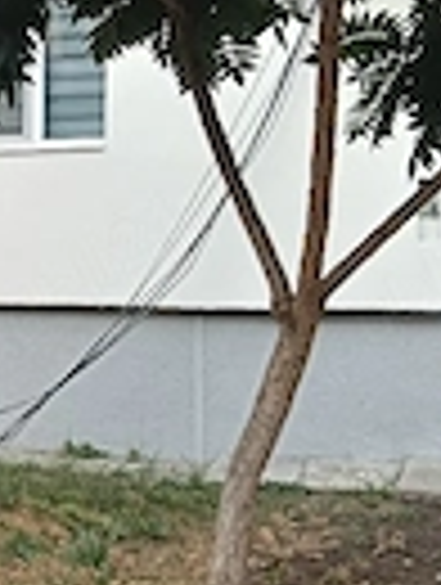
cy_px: 315
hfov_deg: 16.7
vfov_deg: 23.5
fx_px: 1405
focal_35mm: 83
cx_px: -148
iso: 50
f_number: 1.8
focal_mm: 3.98
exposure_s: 1/101
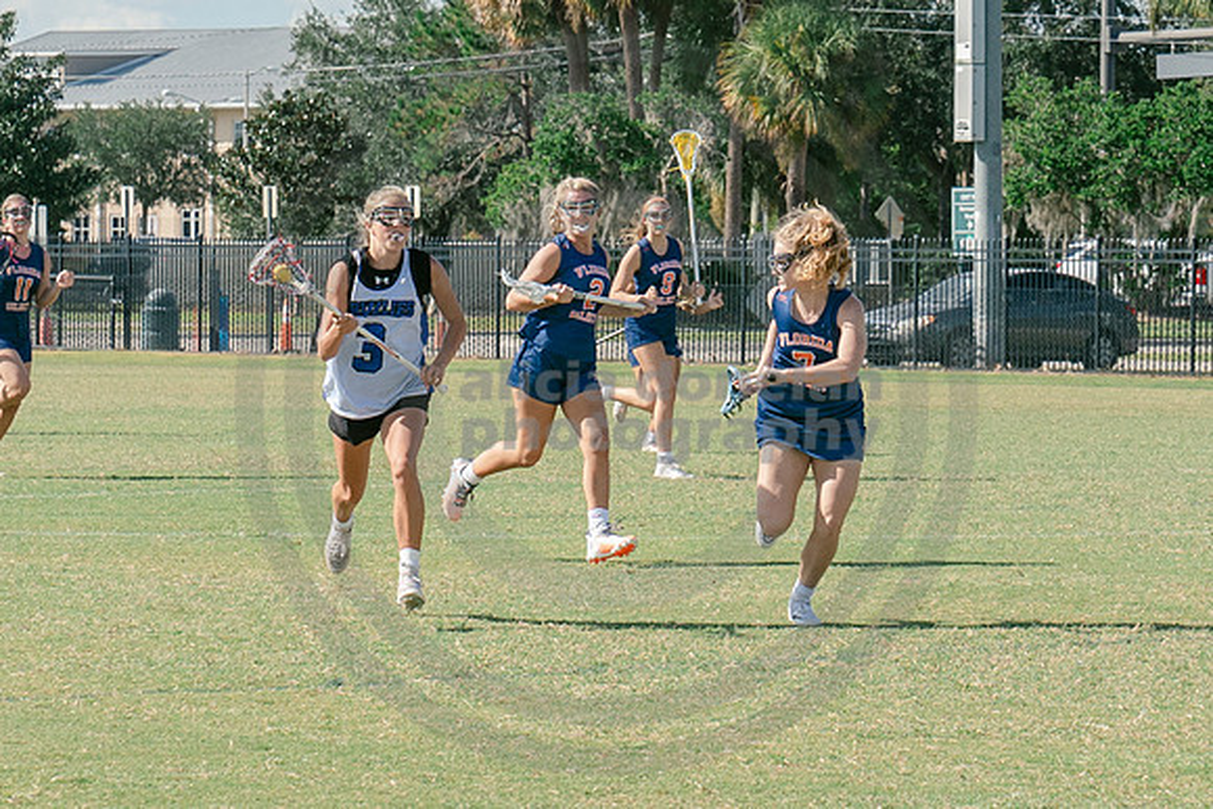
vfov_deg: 6.2
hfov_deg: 9.3
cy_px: 442
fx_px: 7479
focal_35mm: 222
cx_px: 963
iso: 250
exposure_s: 1/1000
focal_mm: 70
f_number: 5.6
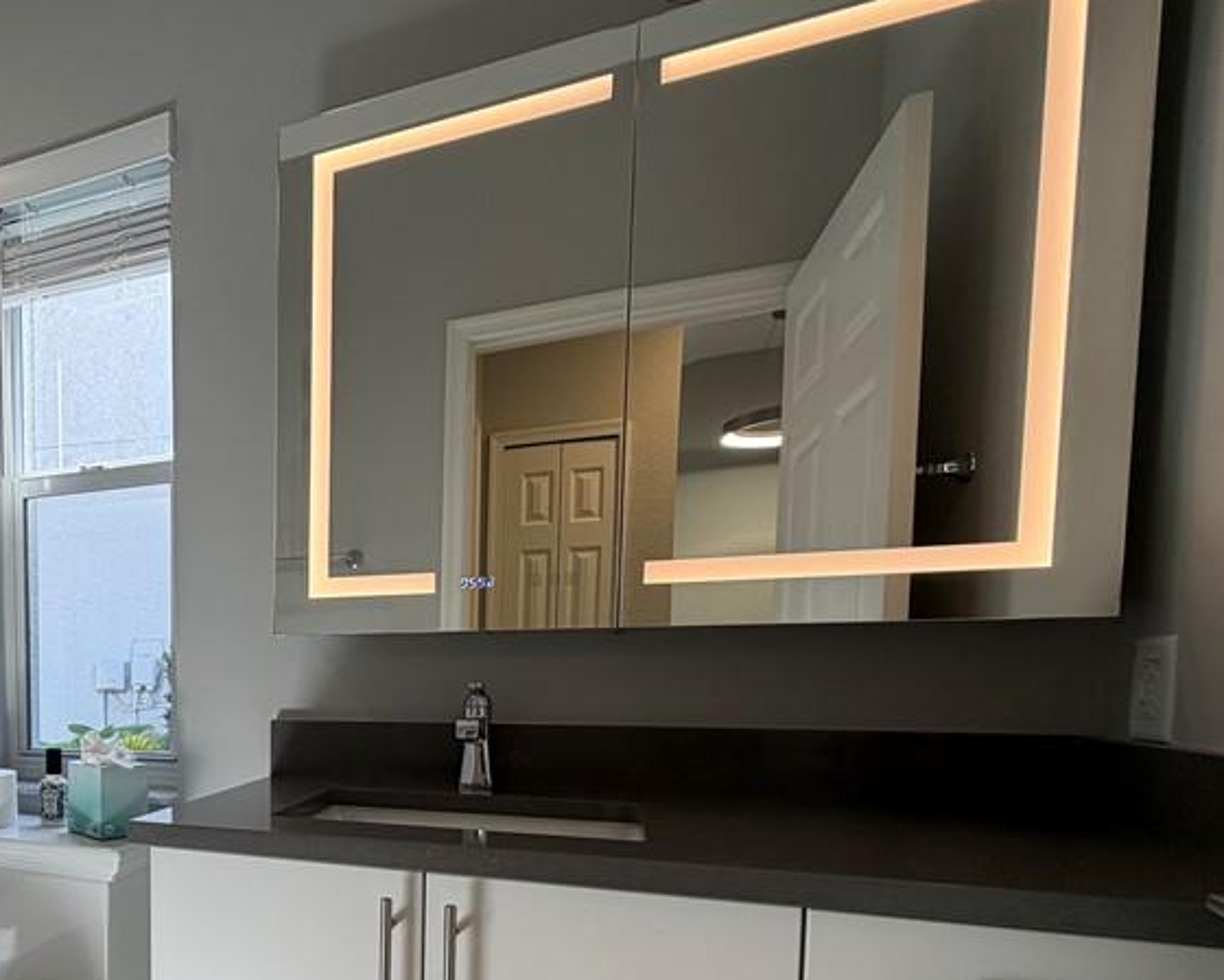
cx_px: 146
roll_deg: +1.0
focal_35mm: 25
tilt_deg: -3.5
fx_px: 906
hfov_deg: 59.1
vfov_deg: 54.2
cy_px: 733
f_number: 2.2
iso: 80
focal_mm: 2.22
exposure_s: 1/121
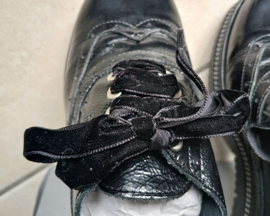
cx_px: 135
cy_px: 105
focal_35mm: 28
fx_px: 224
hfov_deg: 62.2
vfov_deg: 51.5
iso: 200
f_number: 1.8
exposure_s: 1/50.3
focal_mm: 3.98
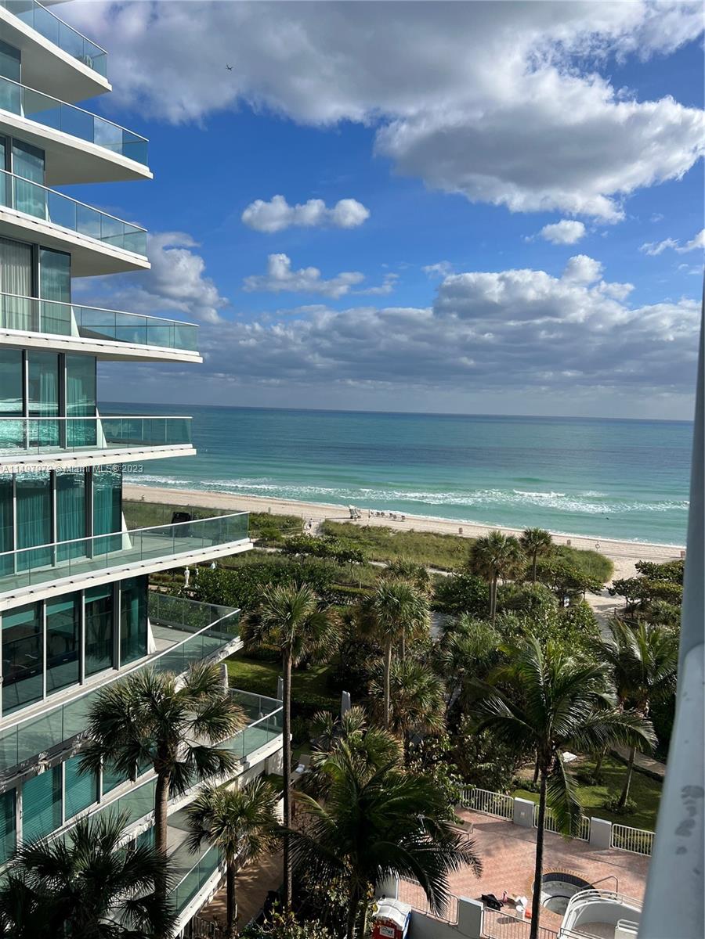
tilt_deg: -4.4
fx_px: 706
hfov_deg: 53.1
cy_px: 470
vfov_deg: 67.3
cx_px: 352
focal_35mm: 26
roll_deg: -2.7
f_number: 1.5
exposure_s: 1/6579
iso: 50
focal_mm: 5.7
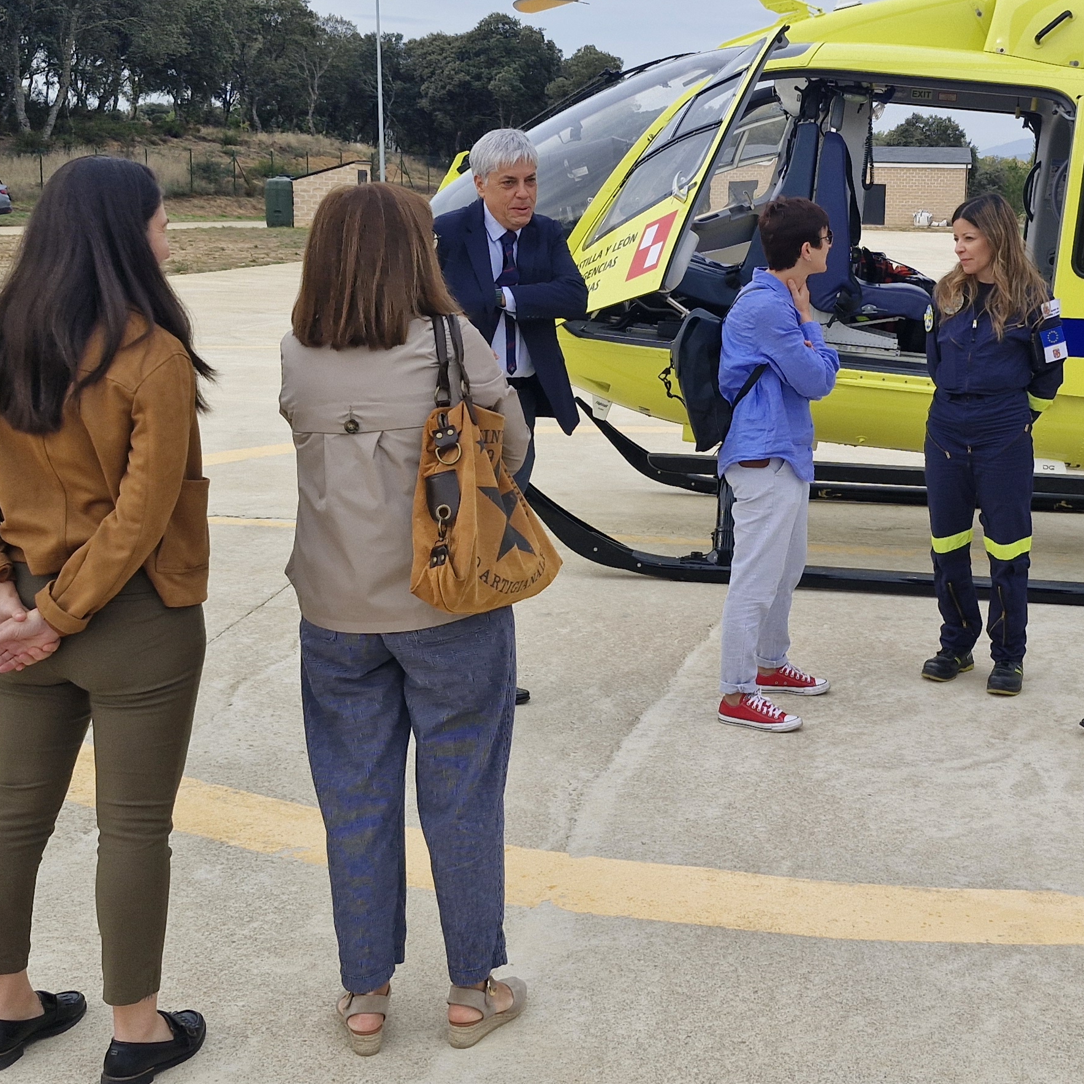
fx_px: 1630
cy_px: 424
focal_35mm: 46
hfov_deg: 36.4
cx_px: 720
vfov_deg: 36.6
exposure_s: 1/758
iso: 50
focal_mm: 5.54
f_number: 1.8
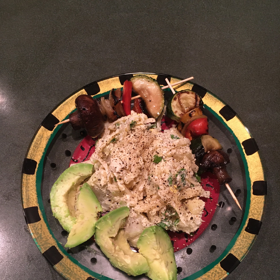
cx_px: 139
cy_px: 167
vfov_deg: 47.0
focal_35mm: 35
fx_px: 320
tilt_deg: -69.6
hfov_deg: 47.2
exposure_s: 1/24
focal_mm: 4.15
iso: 200
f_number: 2.2
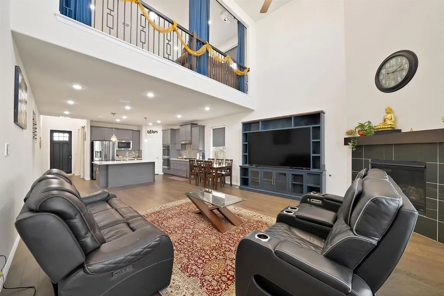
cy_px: 148
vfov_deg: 90.1
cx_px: 222
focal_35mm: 12
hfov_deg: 112.6
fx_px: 148
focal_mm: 12
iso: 640
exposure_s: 1/2
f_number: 9
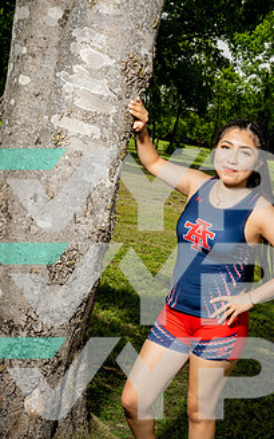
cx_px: 186
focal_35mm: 56
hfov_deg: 23.0
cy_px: 285
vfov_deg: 36.0
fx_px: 669
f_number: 13
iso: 200
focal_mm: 40
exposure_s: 1/200
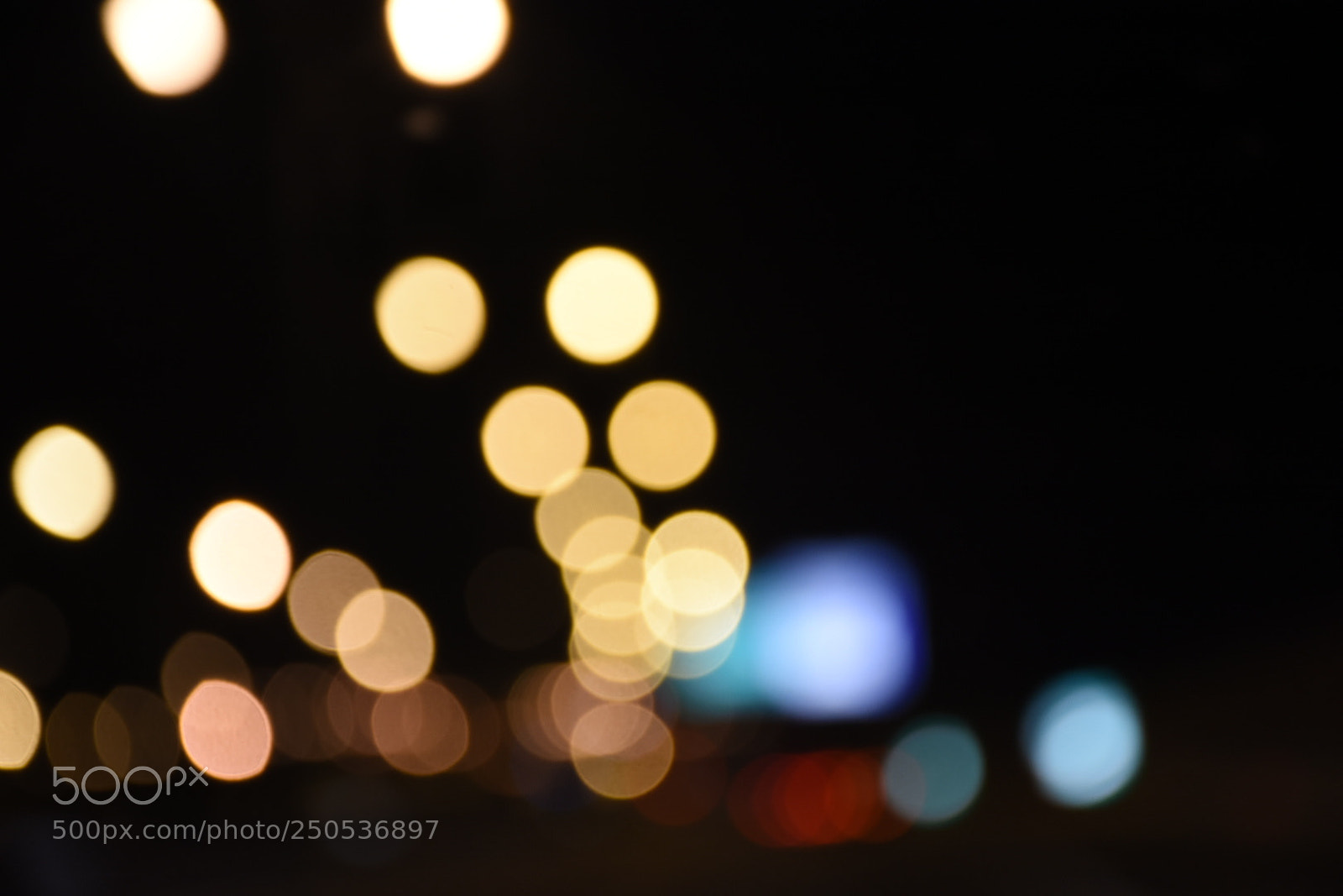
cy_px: 448
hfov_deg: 16.1
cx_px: 672
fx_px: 4757
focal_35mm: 128
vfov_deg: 10.8
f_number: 5.3
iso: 640
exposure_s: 1/10
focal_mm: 85
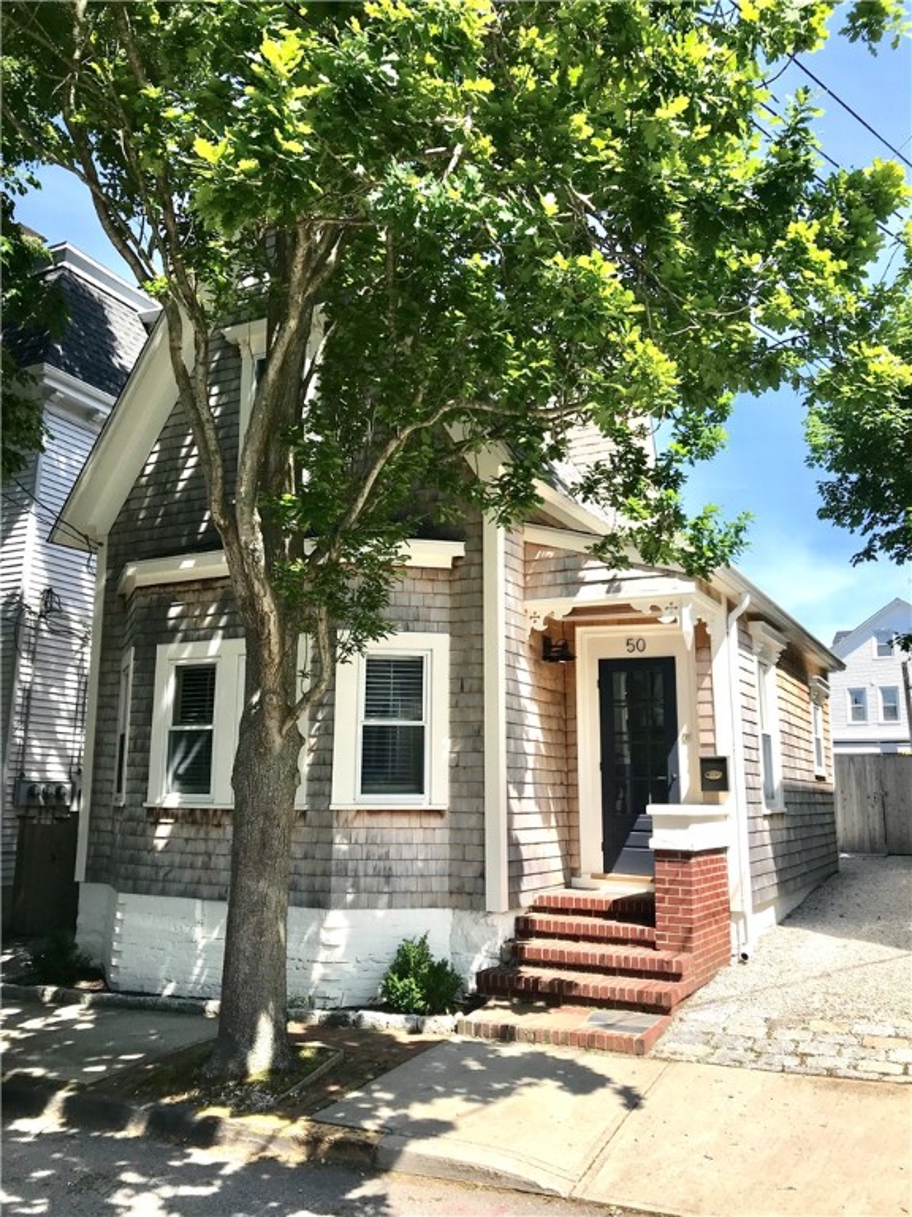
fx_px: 984
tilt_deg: +10.7
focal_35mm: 28
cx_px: 456
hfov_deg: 49.7
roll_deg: -0.4
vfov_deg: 63.4
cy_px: 608
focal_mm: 3.99
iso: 20
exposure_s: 1/1350
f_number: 1.8
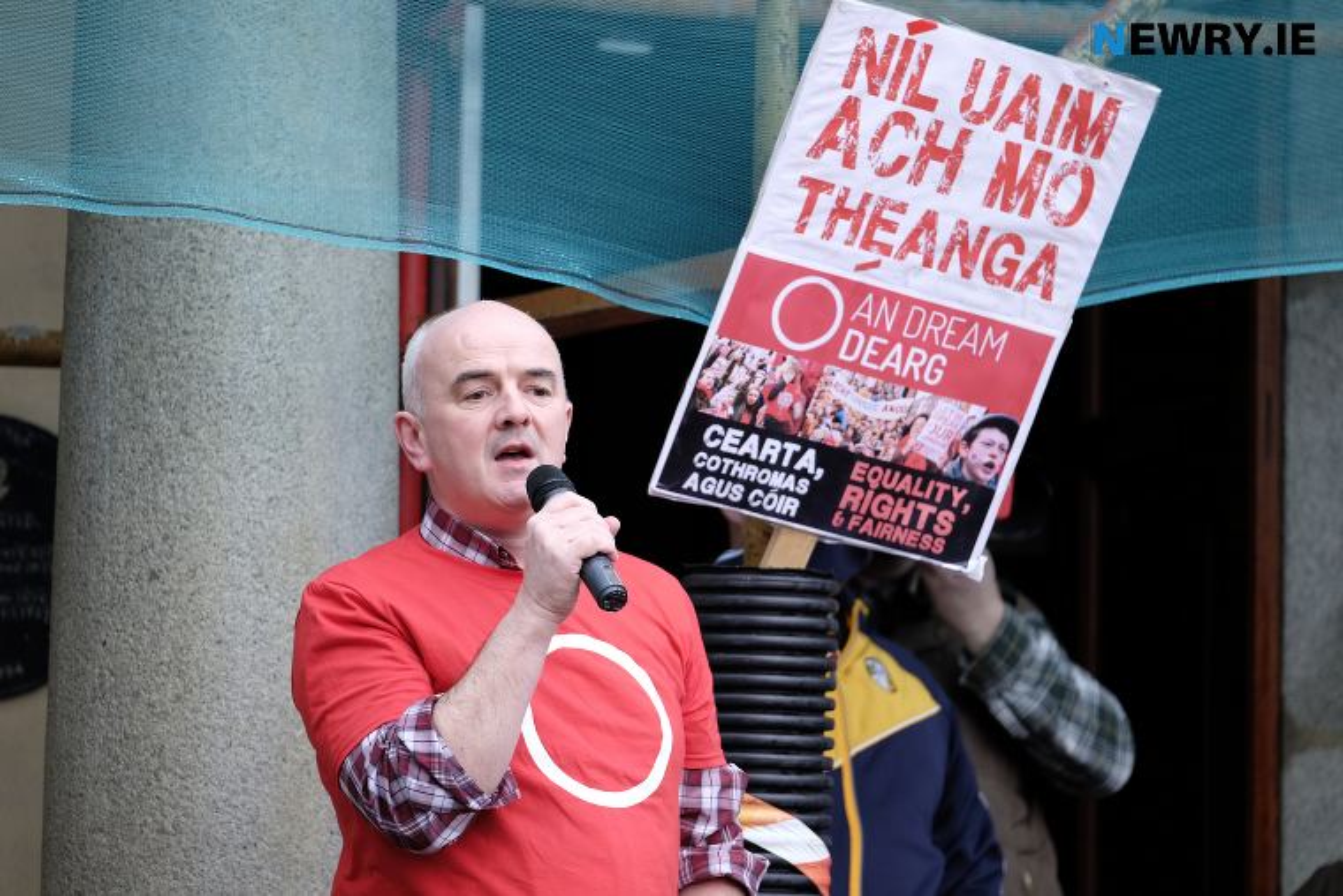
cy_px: 448
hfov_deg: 10.2
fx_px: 7537
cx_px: 672
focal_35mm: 202
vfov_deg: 6.8
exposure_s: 1/400
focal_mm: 134.4
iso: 400
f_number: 2.8
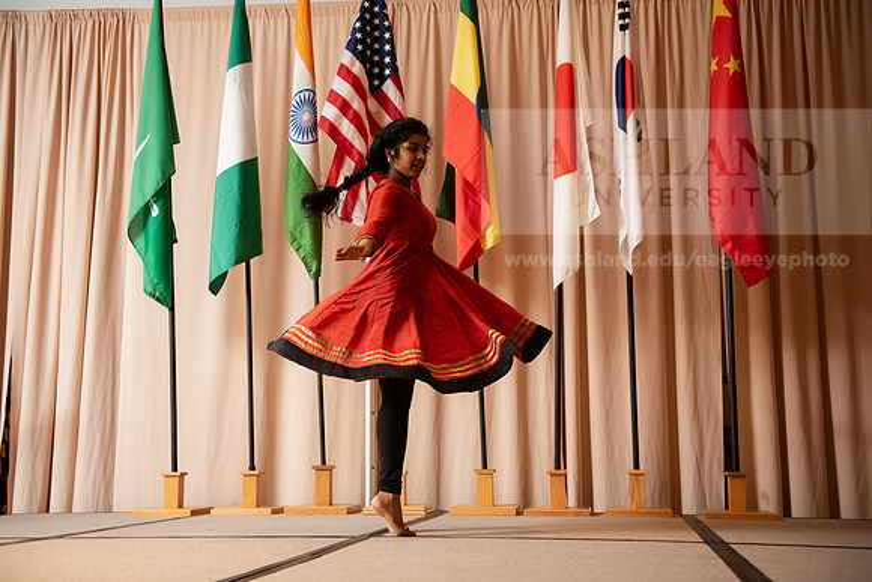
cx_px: 436
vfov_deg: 30.5
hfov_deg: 44.5
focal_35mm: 44
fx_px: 1066
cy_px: 291
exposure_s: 1/200
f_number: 3.2
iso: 2500
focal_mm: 44
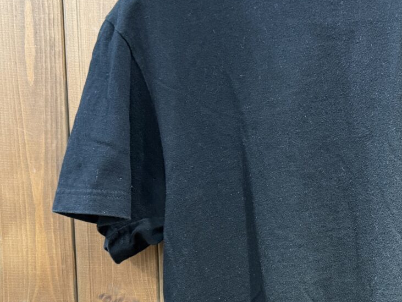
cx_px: 352
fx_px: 732
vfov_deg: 23.1
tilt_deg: -5.2
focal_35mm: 63
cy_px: 222
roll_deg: +1.3
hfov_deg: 29.6
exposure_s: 1/50
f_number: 1.78
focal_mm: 6.76
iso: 400
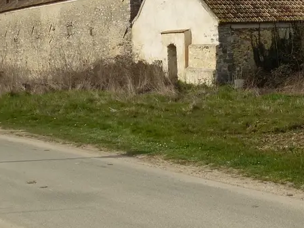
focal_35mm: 94
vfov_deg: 15.4
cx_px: 257
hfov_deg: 20.5
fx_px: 826
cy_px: 0
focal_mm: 5.9
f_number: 4
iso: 100
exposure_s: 1/1300
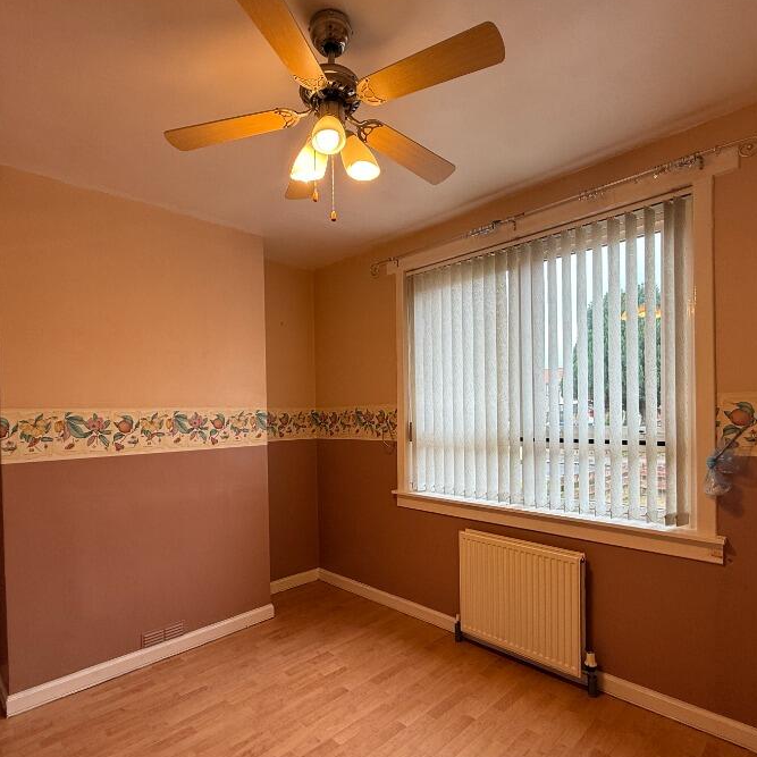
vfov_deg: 77.4
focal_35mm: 19
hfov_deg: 77.7
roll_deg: +0.4
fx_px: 470
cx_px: 379
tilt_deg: -0.6
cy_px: 420
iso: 50
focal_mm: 2.22
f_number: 2.2
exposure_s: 1/100
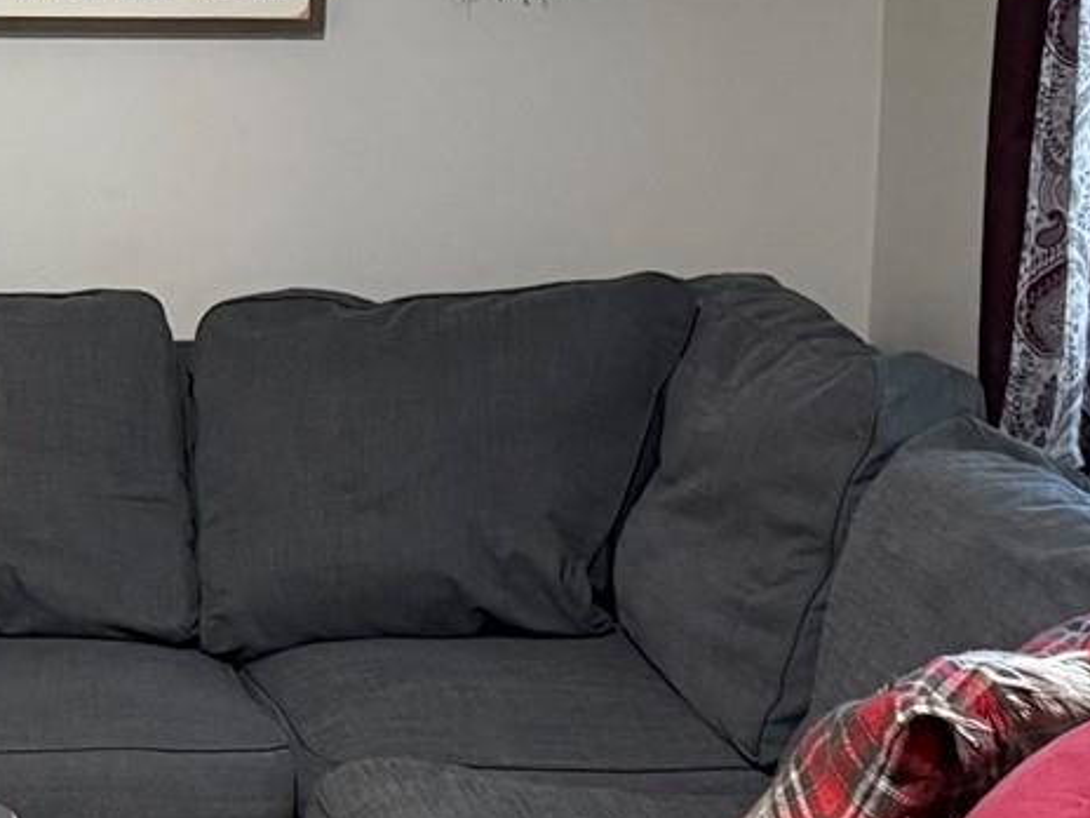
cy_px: 228
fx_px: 3338
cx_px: -68
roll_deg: +1.2
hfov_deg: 18.0
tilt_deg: -8.1
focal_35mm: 106
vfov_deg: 13.9
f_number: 1.78
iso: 640
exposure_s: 1/60
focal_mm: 6.76
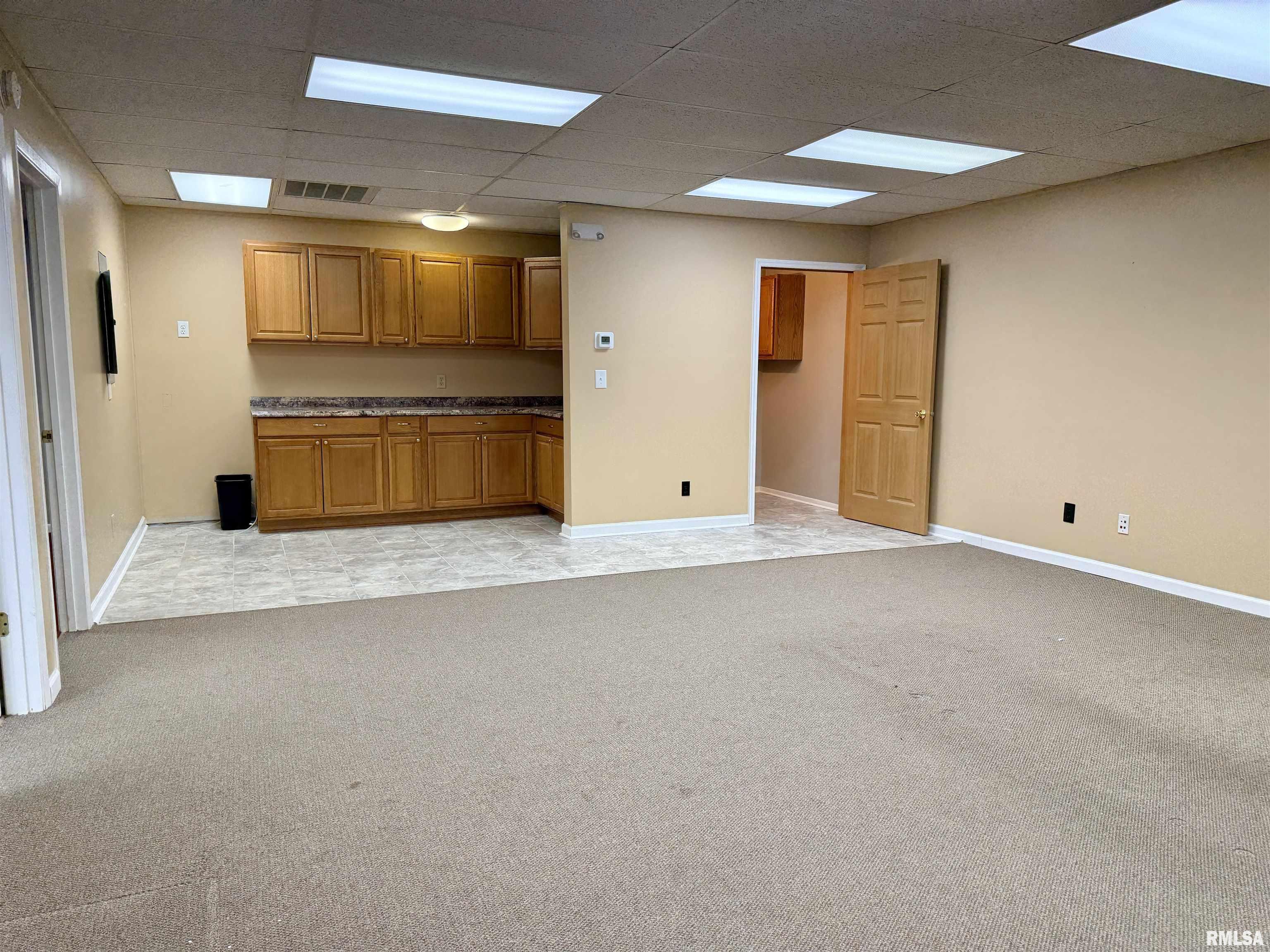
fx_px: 881
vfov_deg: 56.8
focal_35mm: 24
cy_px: 476
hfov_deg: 71.6
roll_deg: +0.0
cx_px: 635
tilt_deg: -7.4
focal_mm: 6.76
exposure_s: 1/121
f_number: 1.78
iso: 160
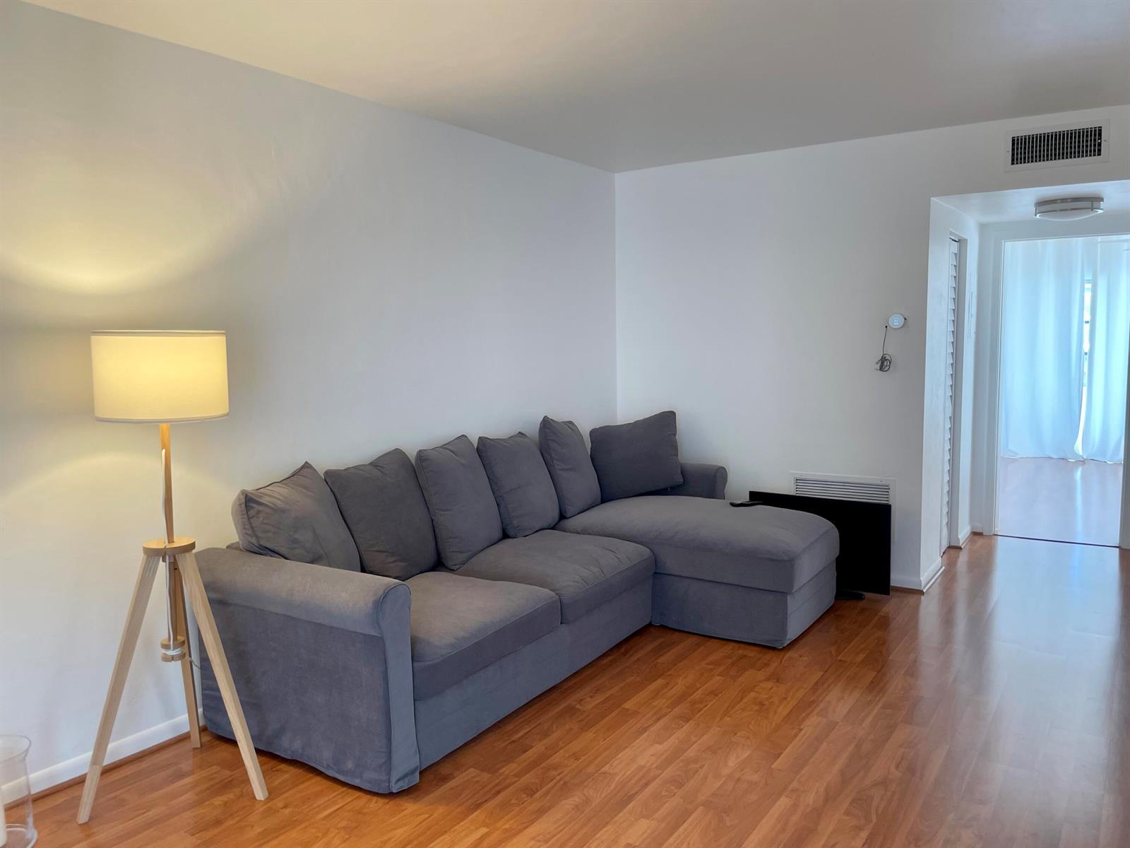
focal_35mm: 26
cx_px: 565
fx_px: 849
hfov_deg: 67.3
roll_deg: +0.8
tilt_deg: -5.7
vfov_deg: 53.1
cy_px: 424
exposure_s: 1/60
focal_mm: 4.2
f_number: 1.6
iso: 64
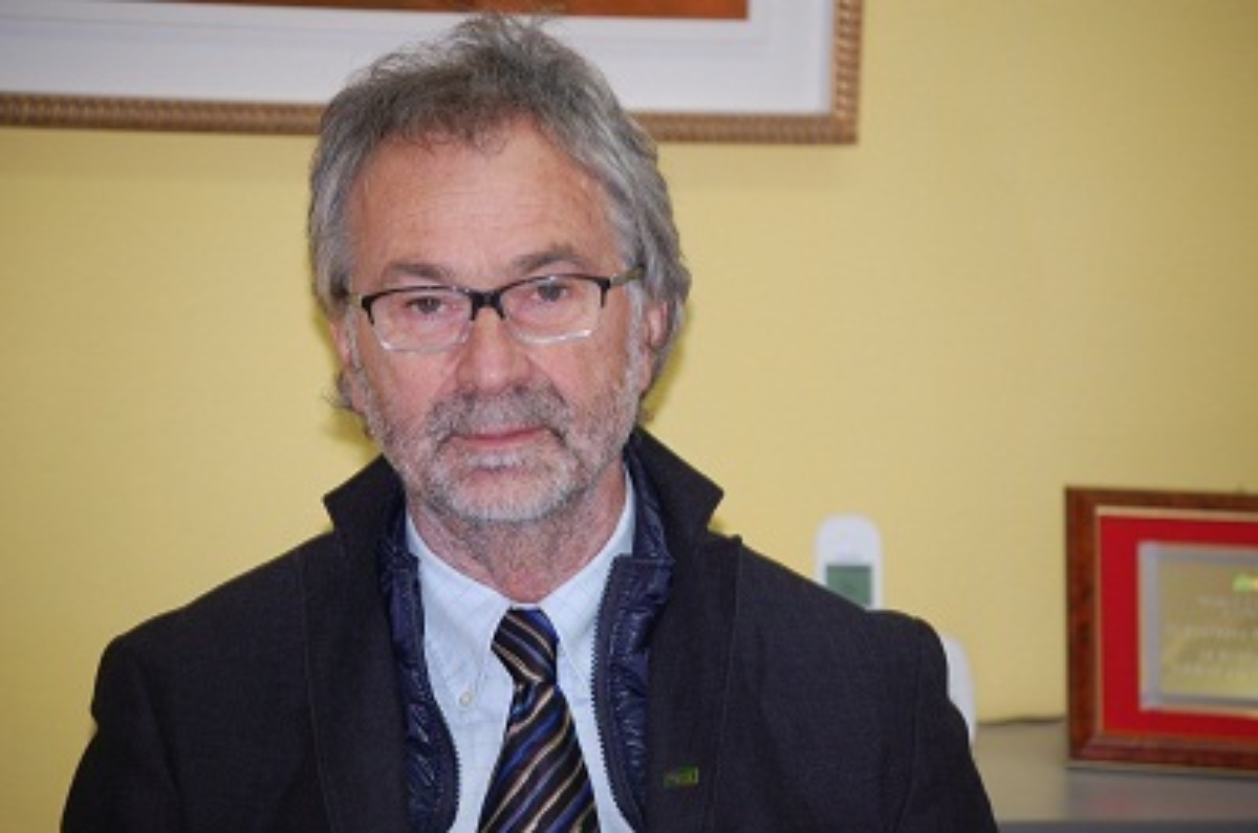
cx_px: 629
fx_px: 5859
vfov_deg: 8.1
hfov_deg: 12.3
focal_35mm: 168
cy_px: 416
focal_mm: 112
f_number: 5
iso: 400
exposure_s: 1/60
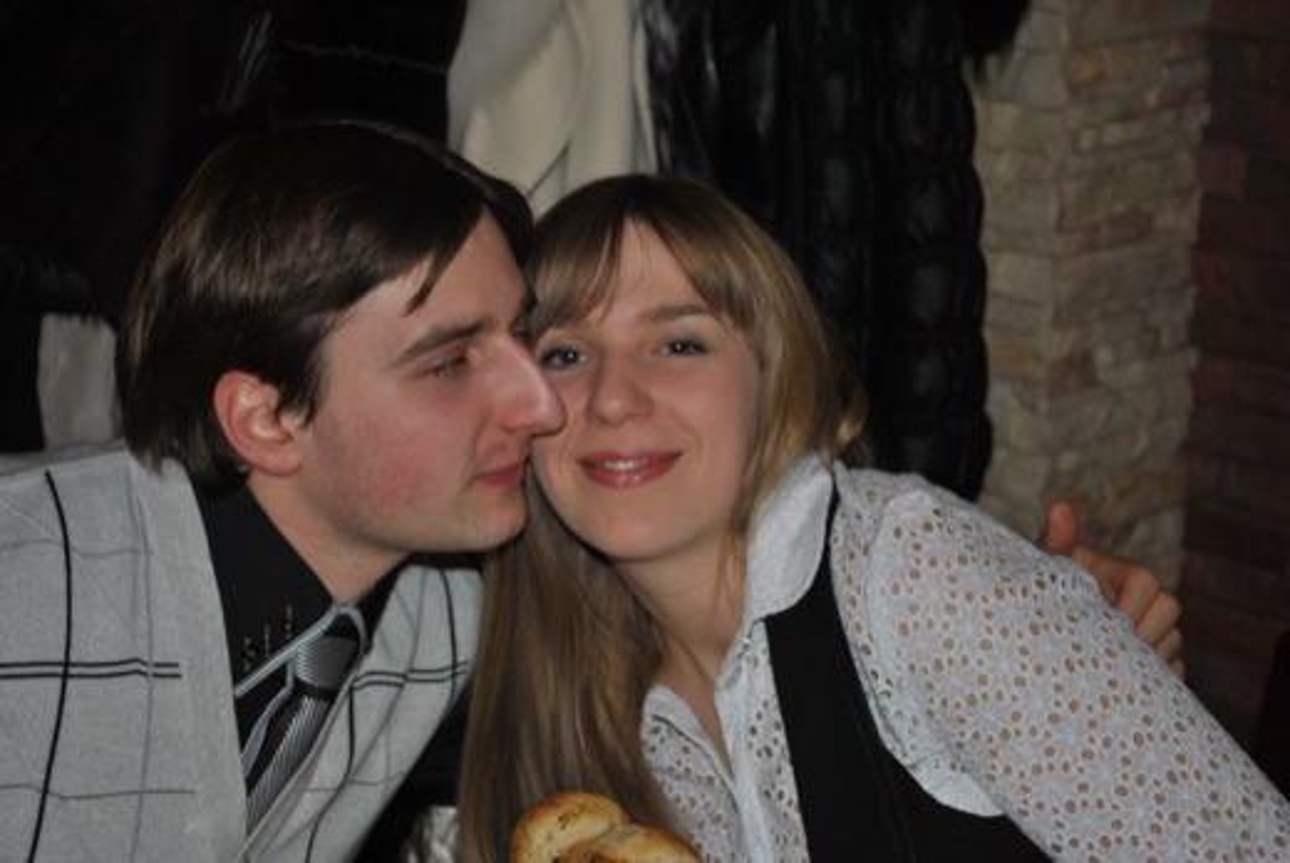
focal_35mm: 69
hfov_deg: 29.2
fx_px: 2475
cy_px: 432
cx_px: 645
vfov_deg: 19.8
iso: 200
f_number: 5.3
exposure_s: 1/60
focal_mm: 46
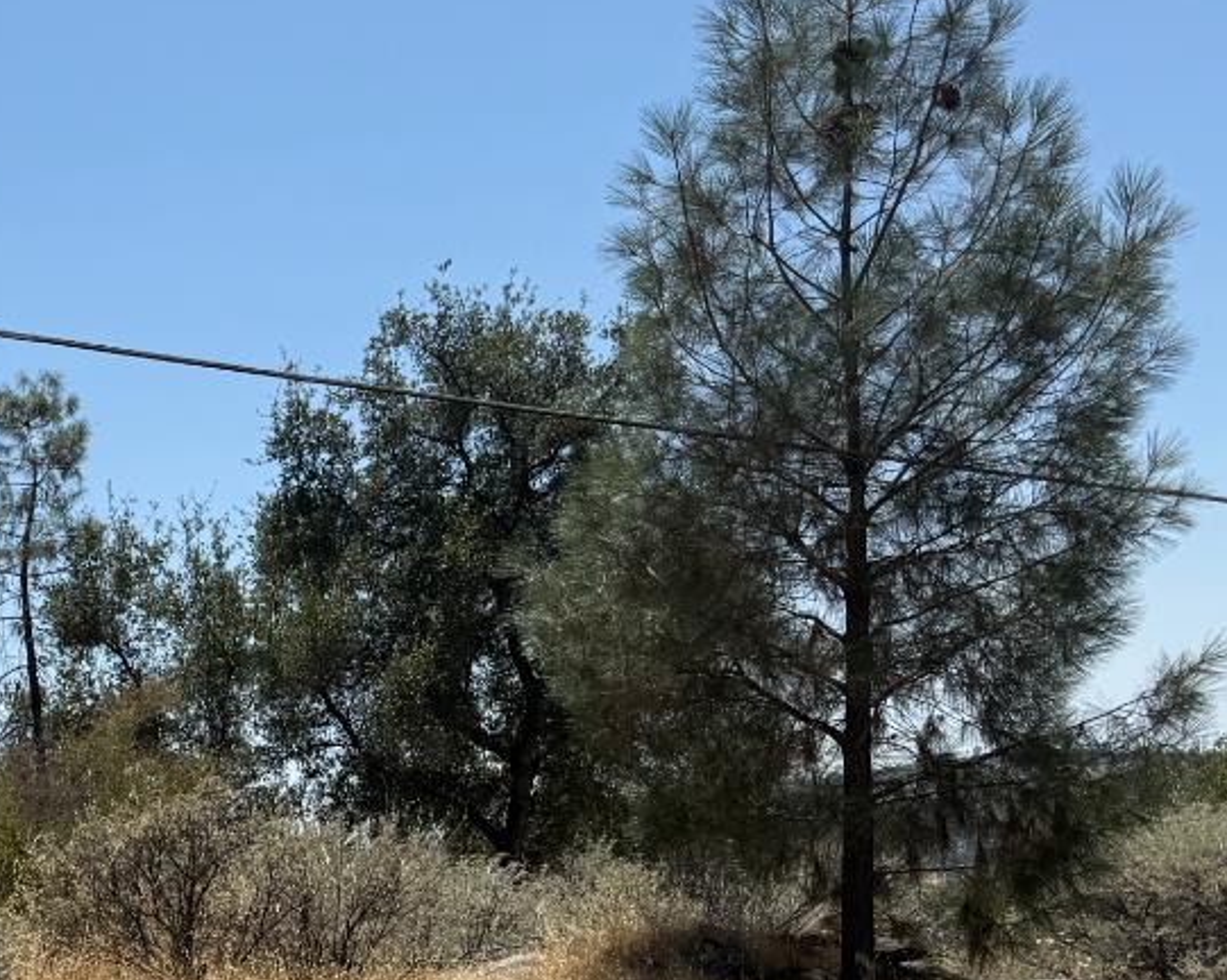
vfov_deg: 22.6
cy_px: 972
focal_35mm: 65
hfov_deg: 26.4
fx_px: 2359
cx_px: -184
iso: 80
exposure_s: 1/6173
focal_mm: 6.76
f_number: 1.78
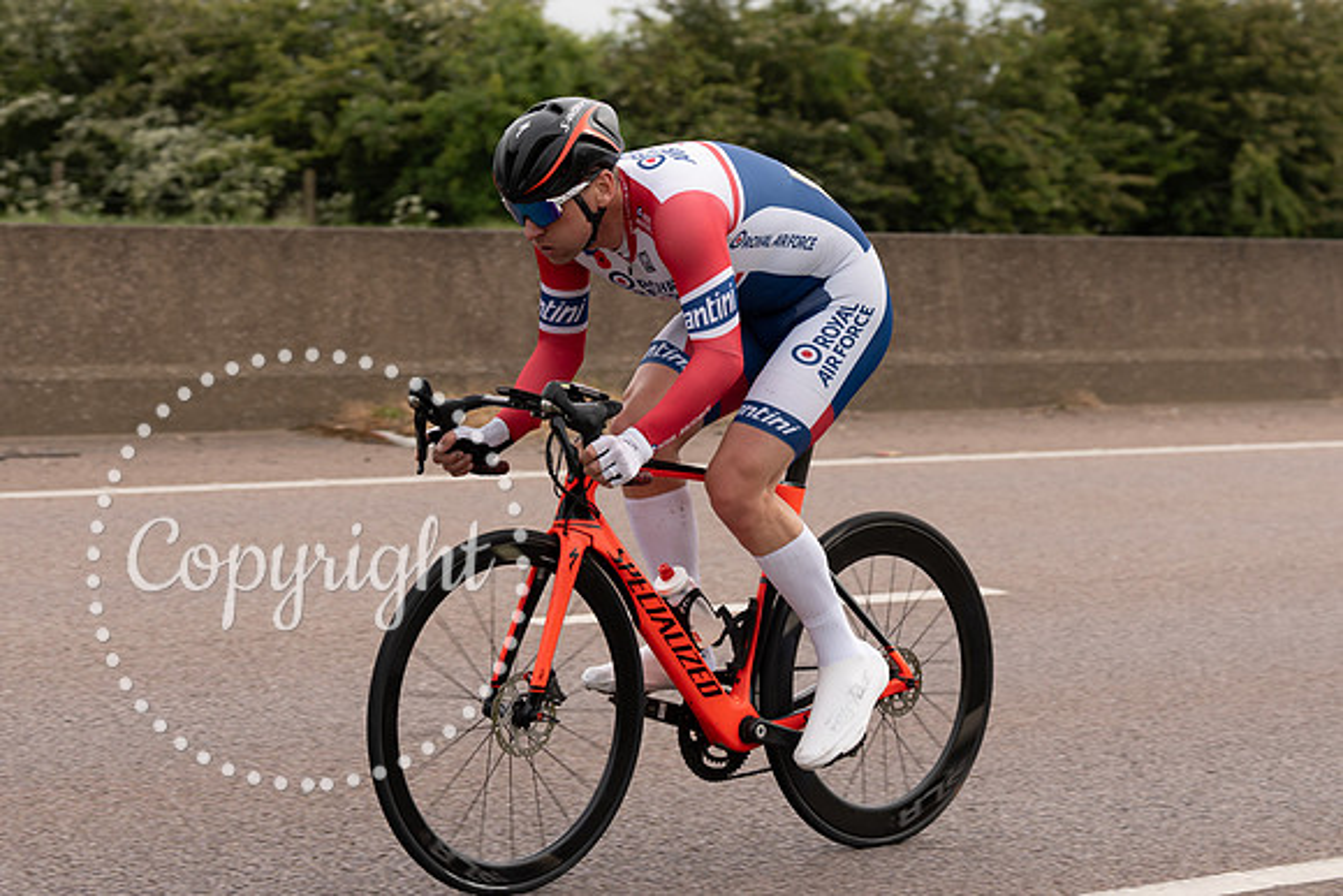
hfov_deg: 18.9
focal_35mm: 108
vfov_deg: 12.7
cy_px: 228
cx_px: 587
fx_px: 4028
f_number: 4
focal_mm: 70
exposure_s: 1/800
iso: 125
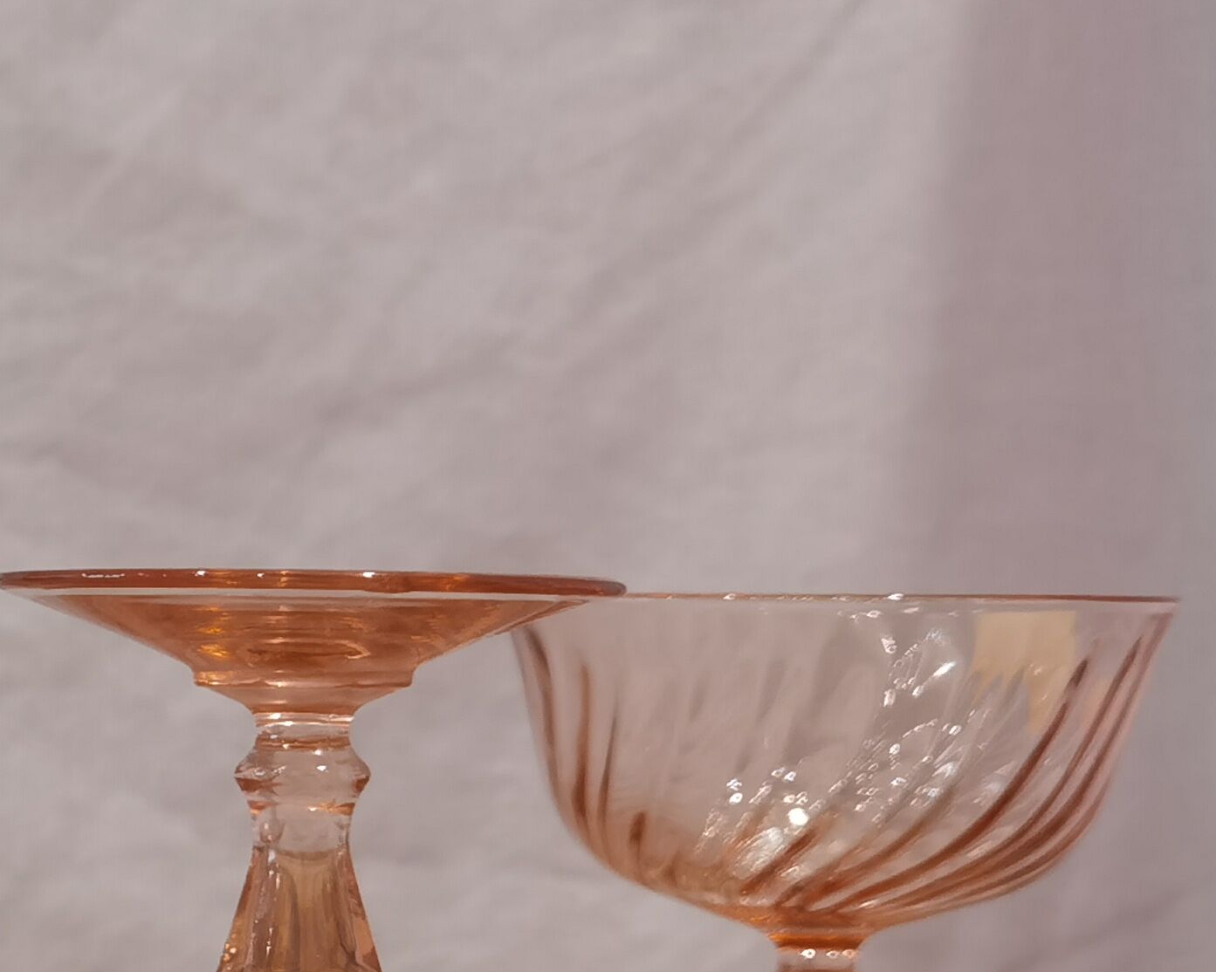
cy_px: 978
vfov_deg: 16.9
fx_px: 3203
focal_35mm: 89
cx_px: -419
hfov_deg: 19.6
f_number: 1.9
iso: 100
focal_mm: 6.71
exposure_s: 1/50
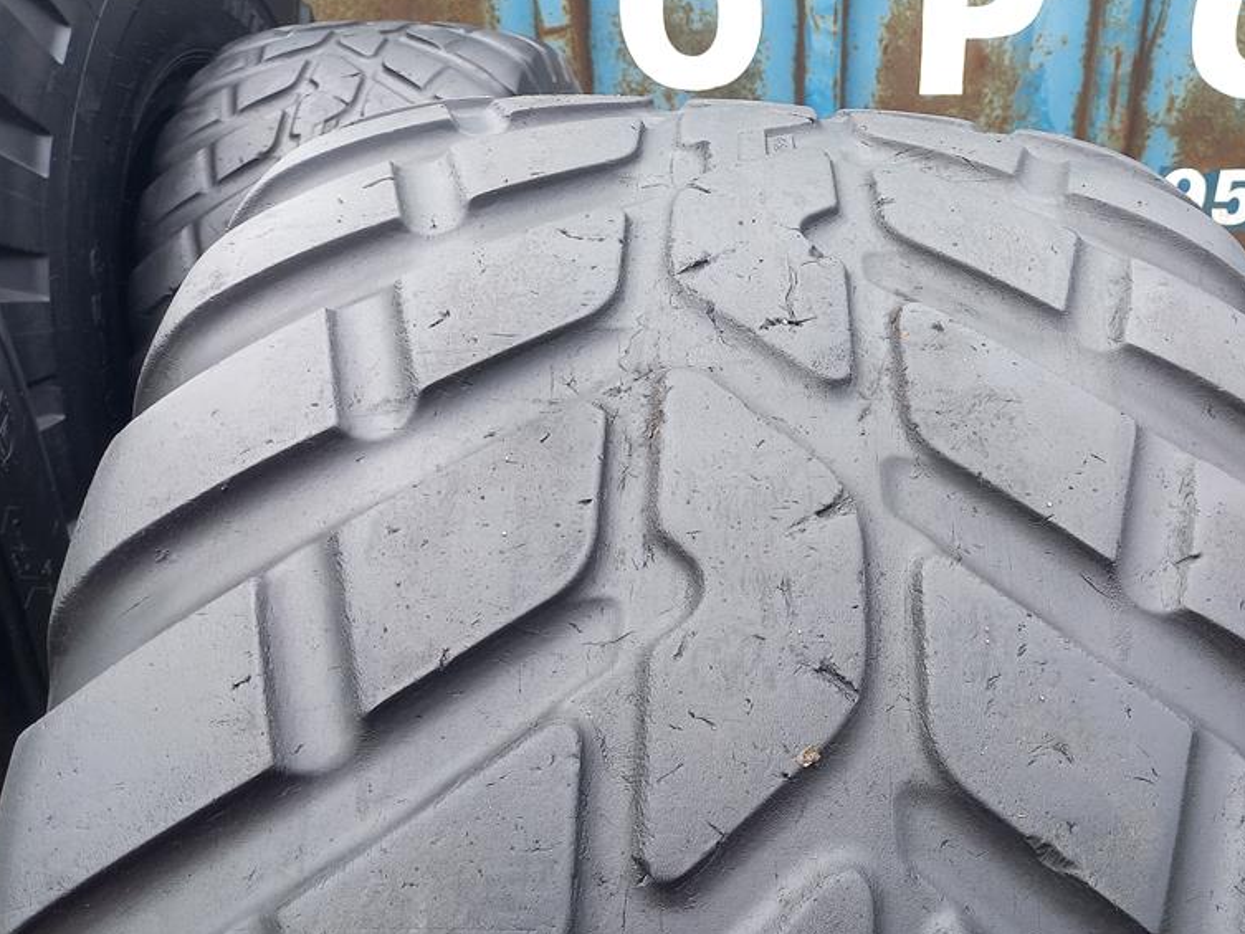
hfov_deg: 53.4
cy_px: 623
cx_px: 777
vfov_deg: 41.3
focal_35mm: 34
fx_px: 1223
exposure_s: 1/153
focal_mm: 4.65
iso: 50
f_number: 1.8
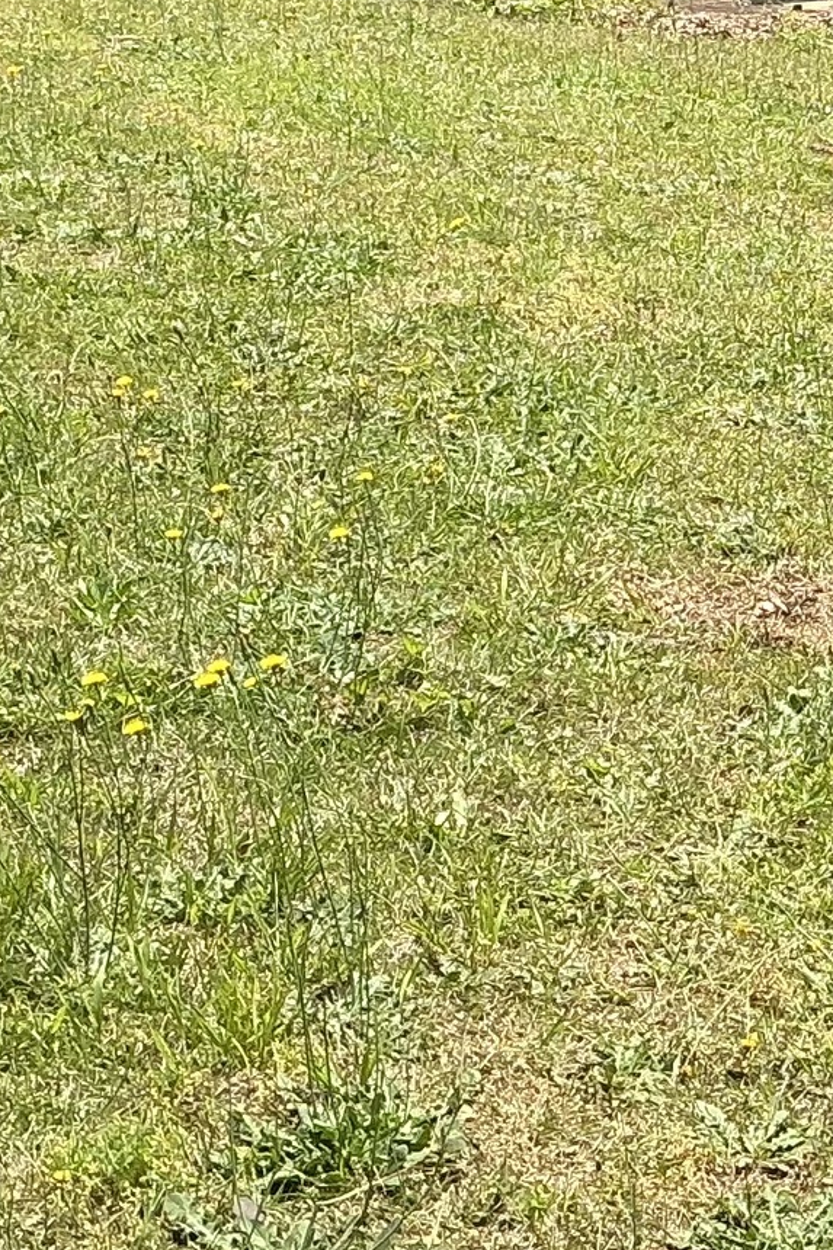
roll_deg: -1.1
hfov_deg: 12.5
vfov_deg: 19.2
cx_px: 1246
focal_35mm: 104
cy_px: 94
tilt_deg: -6.9
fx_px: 3611
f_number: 1.8
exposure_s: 1/770
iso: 25
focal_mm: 3
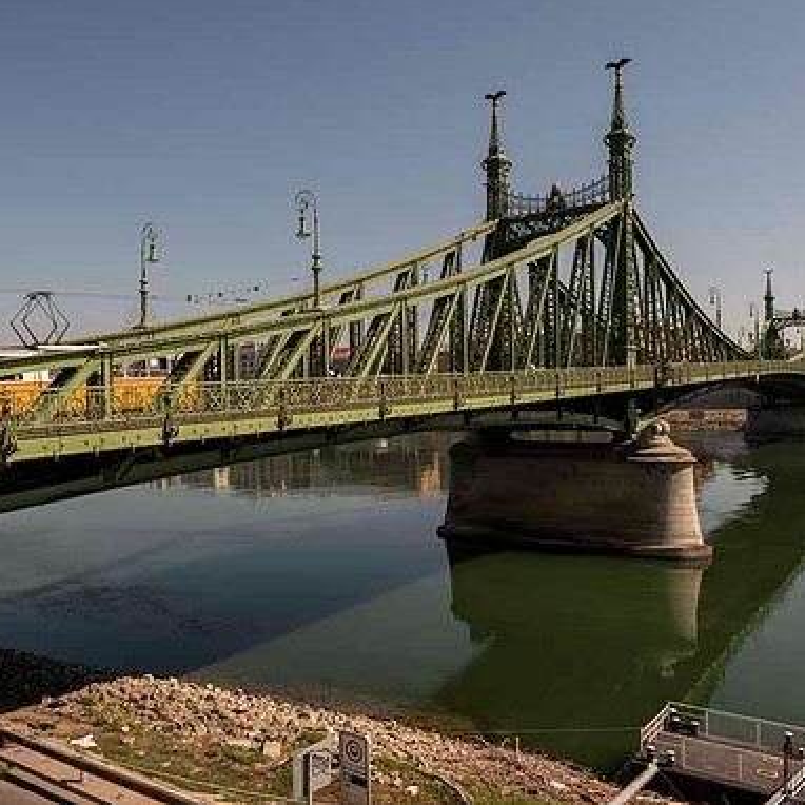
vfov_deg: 52.5
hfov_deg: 52.2
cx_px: 325
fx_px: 816
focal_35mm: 31
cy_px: 399
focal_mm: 24
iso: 64
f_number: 5
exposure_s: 1/800
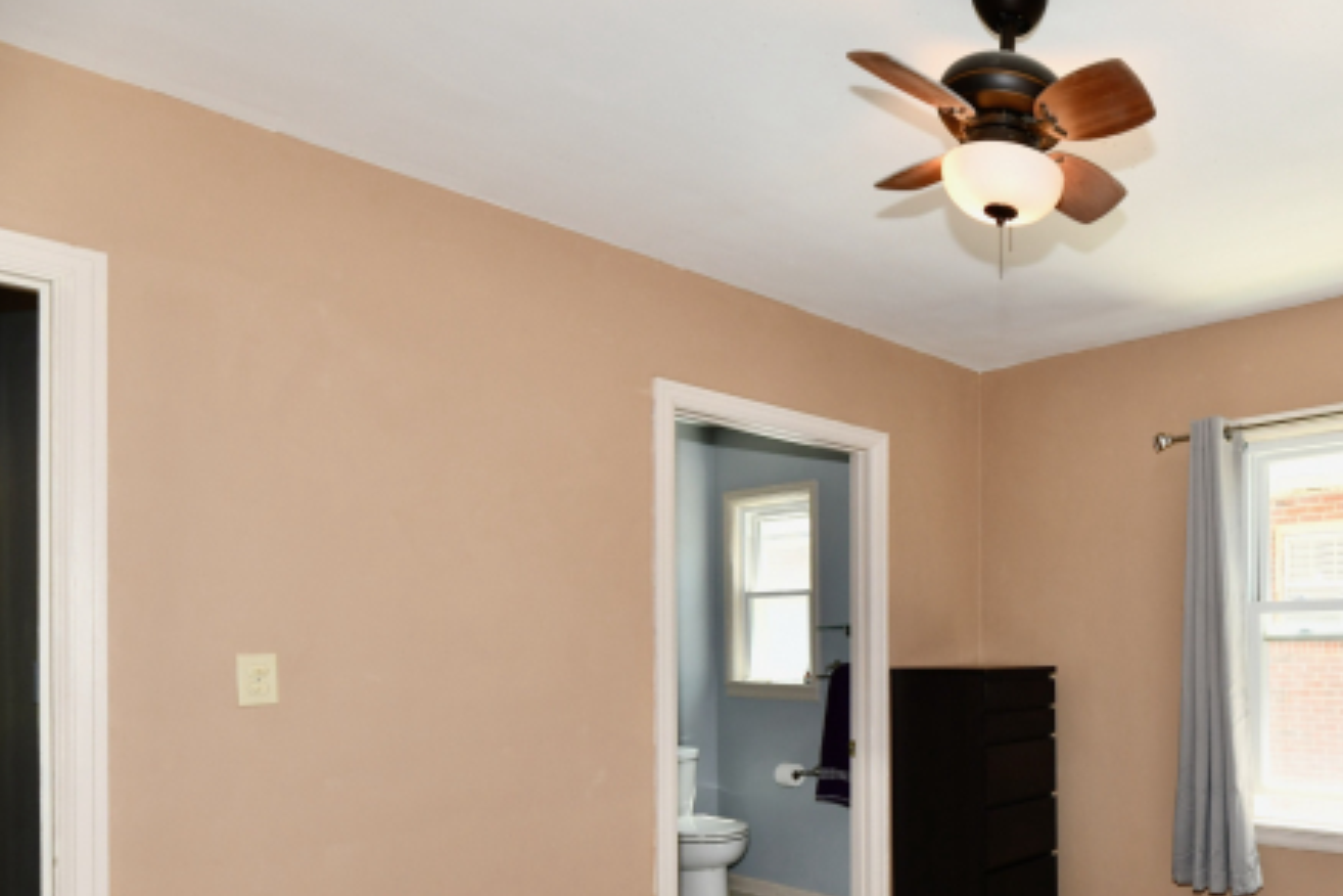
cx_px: 1119
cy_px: 678
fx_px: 895
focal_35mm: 24
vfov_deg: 50.8
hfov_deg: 65.4
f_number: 6.3
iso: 640
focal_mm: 14
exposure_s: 1/60
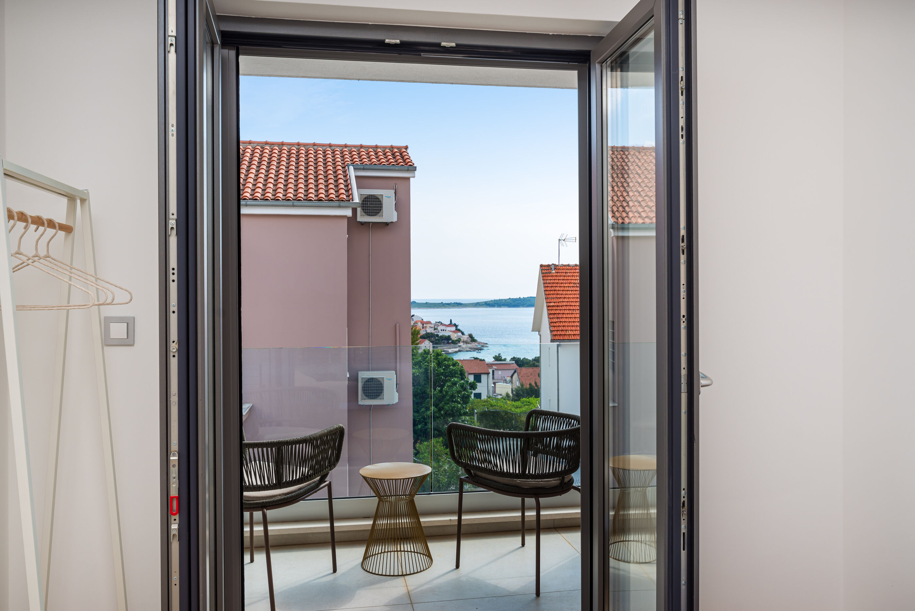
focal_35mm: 30
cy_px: 306
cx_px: 458
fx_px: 763
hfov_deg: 61.9
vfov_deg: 43.6
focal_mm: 30
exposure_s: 1/200
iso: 100
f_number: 8
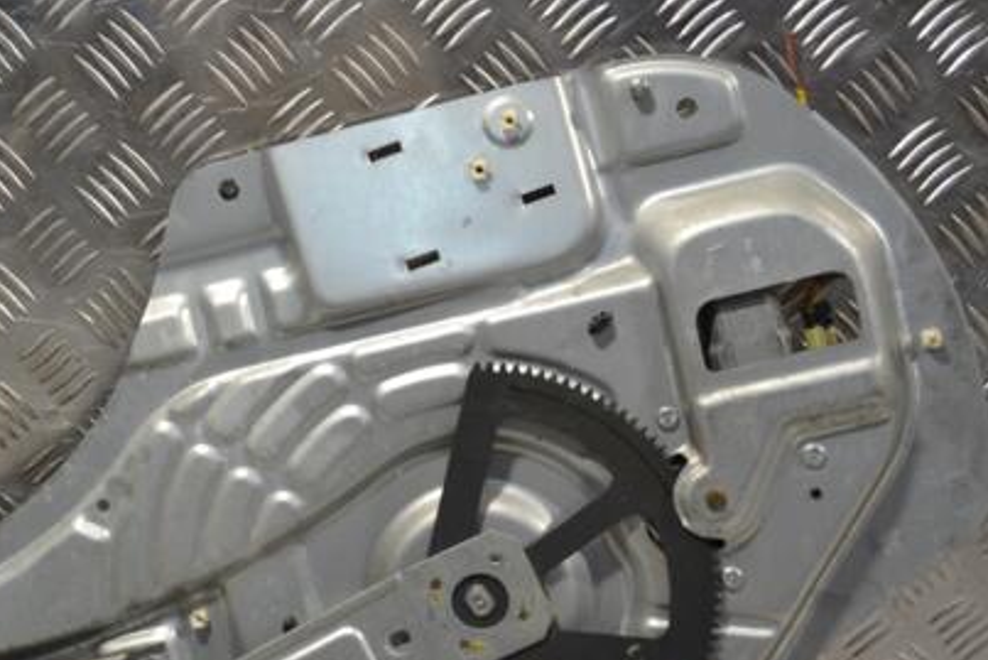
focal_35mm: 67
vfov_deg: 20.2
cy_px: 483
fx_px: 1839
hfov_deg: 29.9
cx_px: 355
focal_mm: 30
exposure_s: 1/30
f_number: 4.5
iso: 125
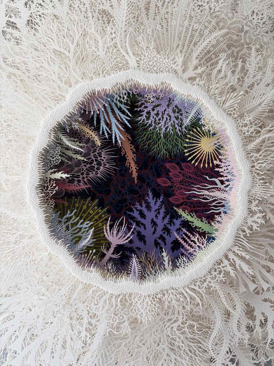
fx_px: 274
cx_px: 137
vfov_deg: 67.3
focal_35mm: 26
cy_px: 183
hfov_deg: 53.1
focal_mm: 5.96
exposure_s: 1/121
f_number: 1.6
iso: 50
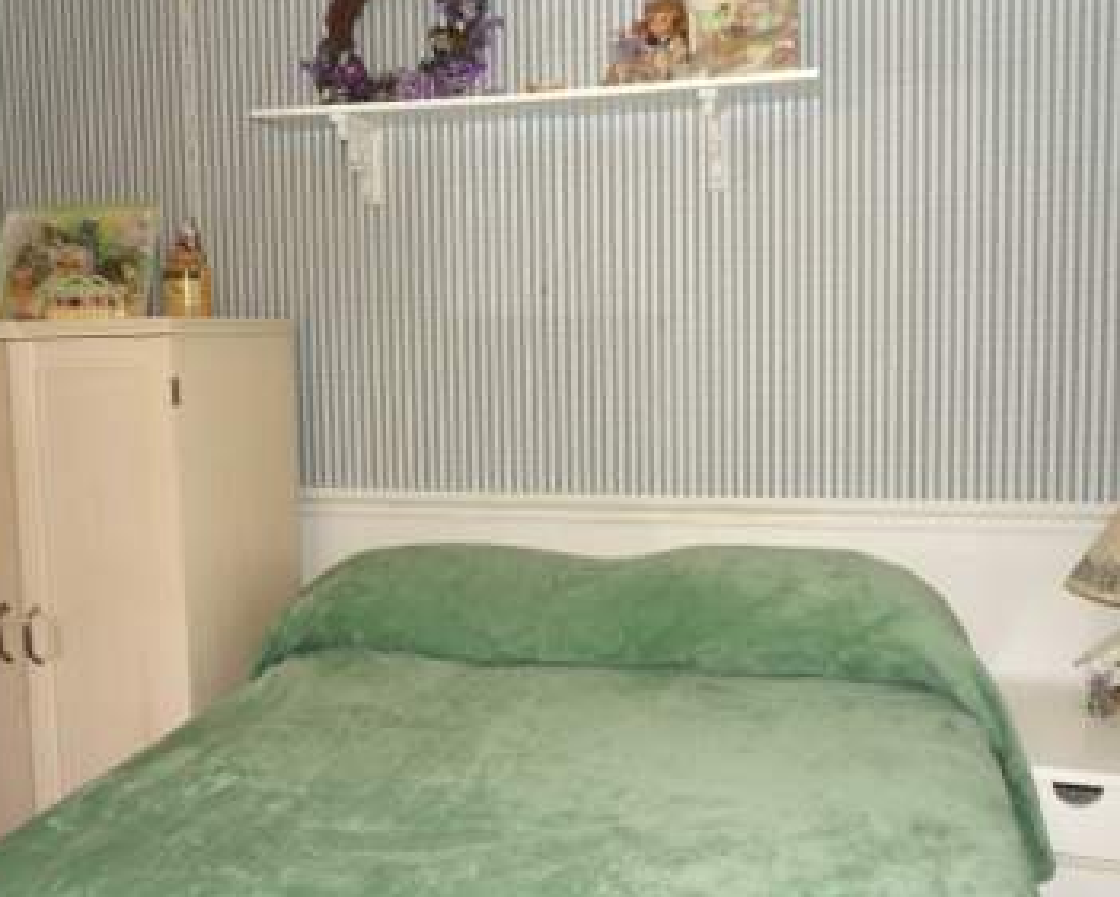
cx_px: 568
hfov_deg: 55.6
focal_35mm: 32
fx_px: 1061
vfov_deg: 45.8
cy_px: 434
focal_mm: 4.3
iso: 200
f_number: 3.2
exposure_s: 1/33
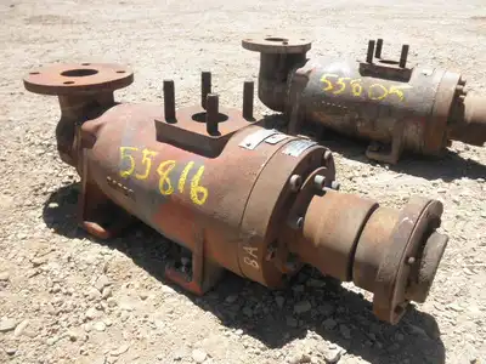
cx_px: 243
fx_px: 393
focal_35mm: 28
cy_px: 182
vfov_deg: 49.7
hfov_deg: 63.4
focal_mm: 5
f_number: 8.5
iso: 64
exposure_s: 1/60
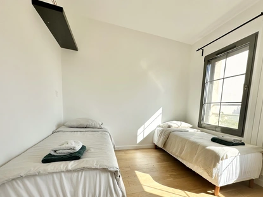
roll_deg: -3.0
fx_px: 137
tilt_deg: -7.0
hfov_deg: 87.2
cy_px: 125
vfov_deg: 70.2
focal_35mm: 18
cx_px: 151
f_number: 2.2
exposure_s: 1/575
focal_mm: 2.22
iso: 40
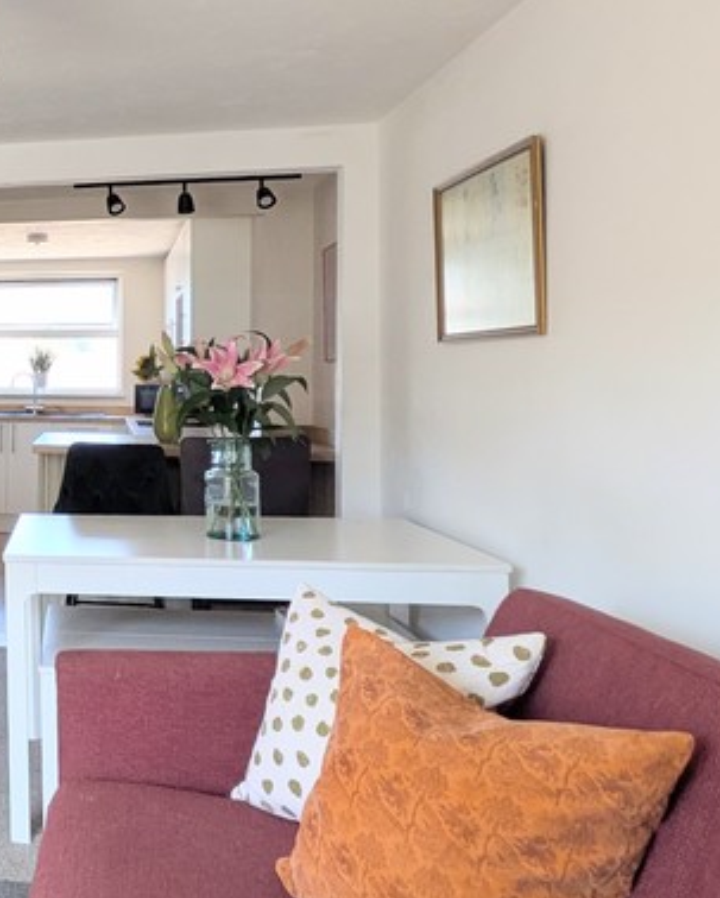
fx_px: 984
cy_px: 374
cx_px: -128
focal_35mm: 37
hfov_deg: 33.3
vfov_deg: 48.8
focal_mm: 1.83
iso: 62
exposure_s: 1/100
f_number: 2.2
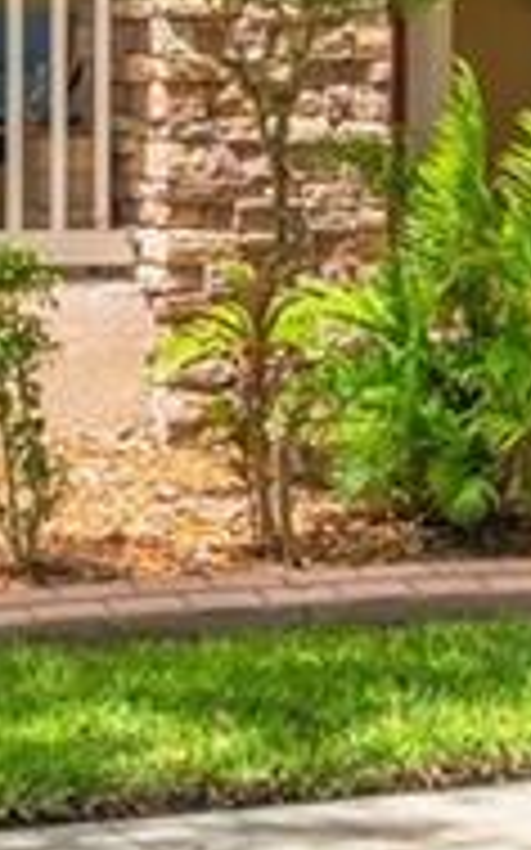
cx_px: 212
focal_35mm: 147
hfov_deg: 8.9
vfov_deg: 14.1
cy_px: 74
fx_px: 3406
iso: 400
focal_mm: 17
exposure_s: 1/320
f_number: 6.3
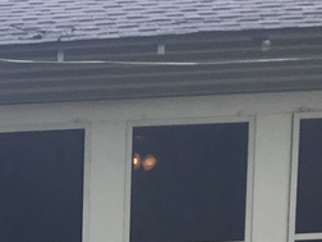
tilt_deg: -8.0
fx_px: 1544
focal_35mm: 166
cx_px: -263
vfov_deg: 8.0
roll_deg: +0.6
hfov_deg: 11.1
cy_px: 659
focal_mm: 4.15
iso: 25
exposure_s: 1/284
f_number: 2.2
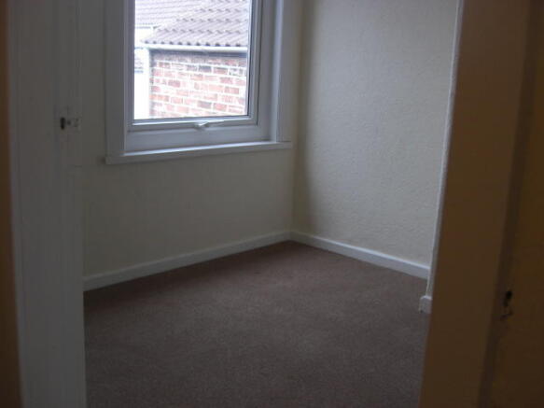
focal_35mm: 38
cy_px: 204
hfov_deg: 49.0
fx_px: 597
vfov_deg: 37.7
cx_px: 272
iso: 100
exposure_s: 1/80
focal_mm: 7.9
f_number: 2.8
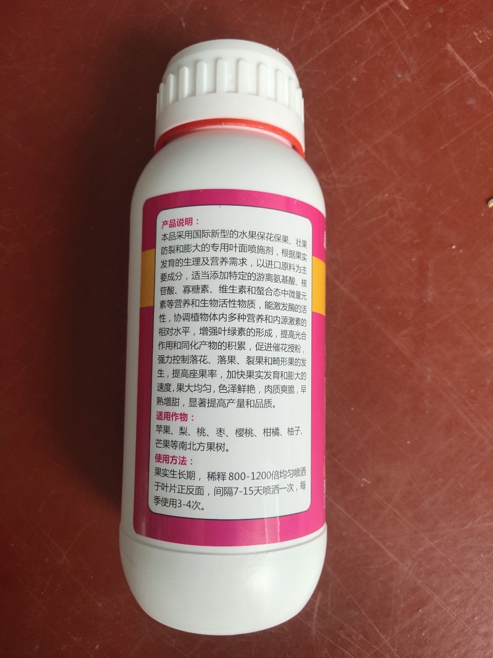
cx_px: 246
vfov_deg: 61.7
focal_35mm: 29
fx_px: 551
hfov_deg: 48.2
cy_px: 329
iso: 59
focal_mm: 4.27
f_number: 1.8
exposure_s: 1/100
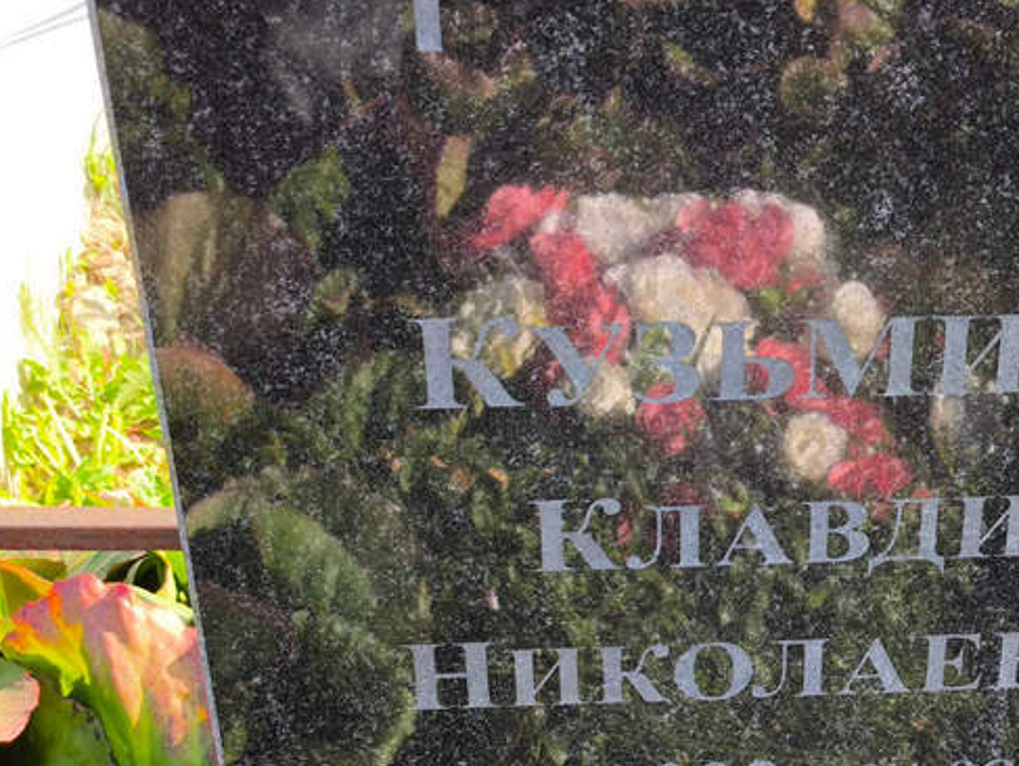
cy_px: 590
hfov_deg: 23.6
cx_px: 775
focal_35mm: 82
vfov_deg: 17.9
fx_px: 2416
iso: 50
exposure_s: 1/251
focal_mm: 4.71
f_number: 1.7
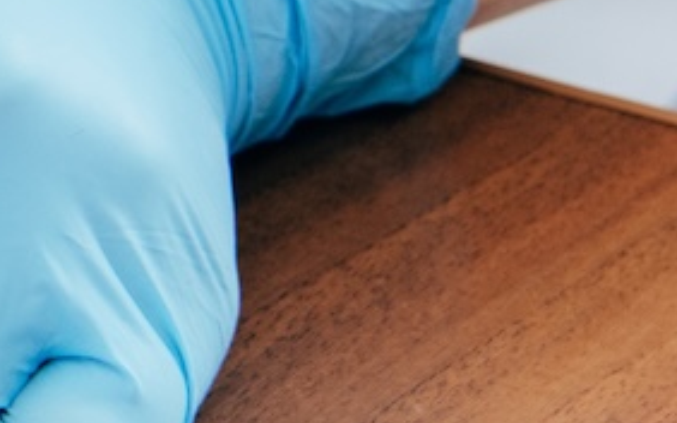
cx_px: -915
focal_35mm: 347
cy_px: -88
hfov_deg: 5.8
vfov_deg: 3.8
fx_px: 6400
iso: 500
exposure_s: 1/160
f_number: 7.1
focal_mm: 48
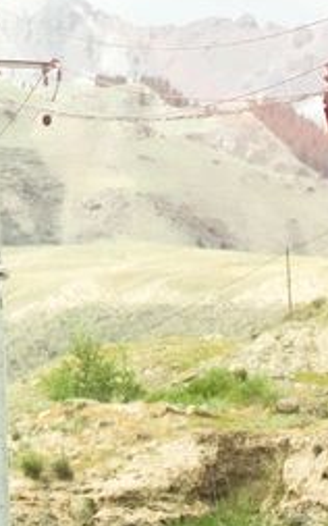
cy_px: 308
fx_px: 9159
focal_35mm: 640
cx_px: -804
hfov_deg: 2.0
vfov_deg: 3.3
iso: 250
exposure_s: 1/4000
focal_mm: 75
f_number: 2.8
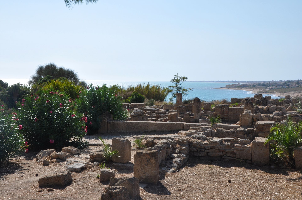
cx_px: 151
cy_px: 100
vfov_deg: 23.7
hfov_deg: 35.1
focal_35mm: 57
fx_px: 478
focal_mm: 38
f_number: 13
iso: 400
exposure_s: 1/160
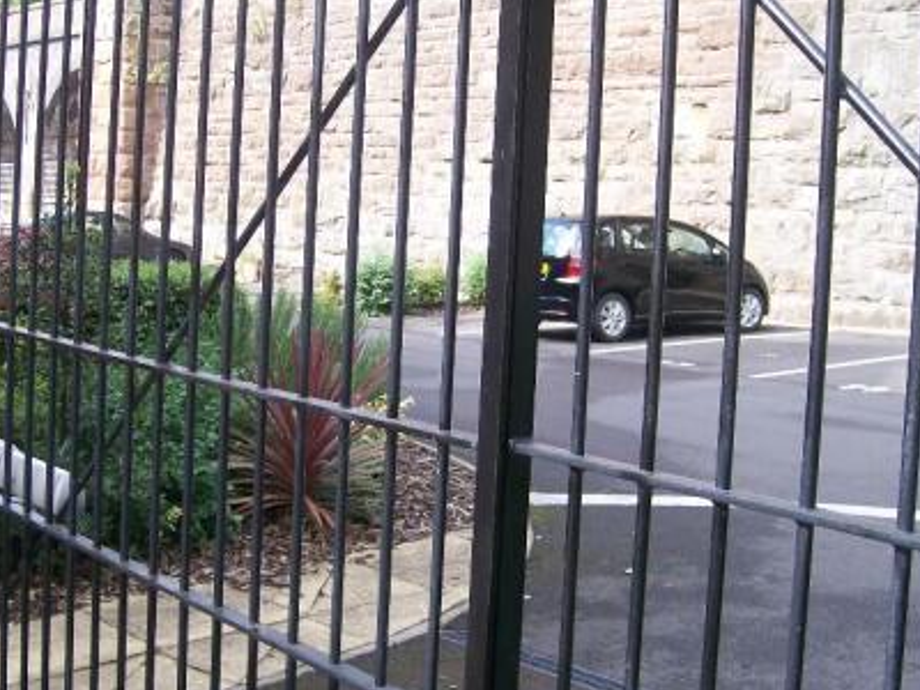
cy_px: 279
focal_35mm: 51
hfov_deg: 37.4
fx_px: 1355
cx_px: 394
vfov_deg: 28.5
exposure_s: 1/160
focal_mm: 5.8
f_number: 2.8
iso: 80
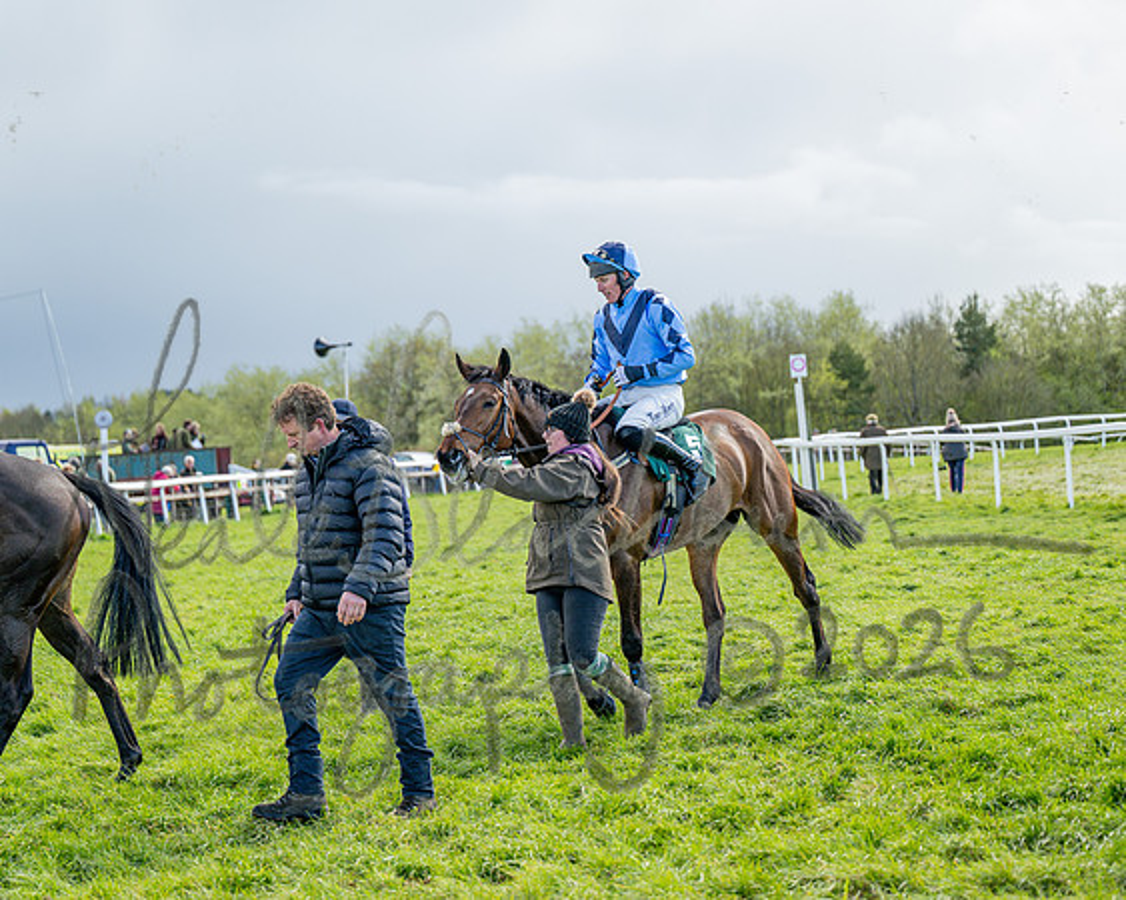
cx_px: 567
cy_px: 450
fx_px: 2628
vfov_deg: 19.4
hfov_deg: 24.2
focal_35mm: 79
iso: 400
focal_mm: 70
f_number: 2.8
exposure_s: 1/1600
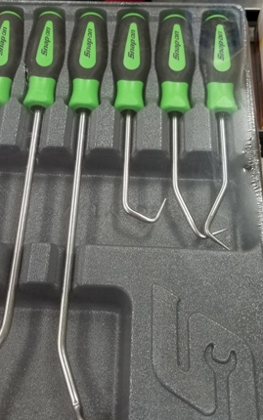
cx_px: 88
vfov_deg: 48.2
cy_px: 192
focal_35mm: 41
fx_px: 470
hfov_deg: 31.0
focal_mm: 4.25
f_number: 1.7
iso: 80
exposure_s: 1/60
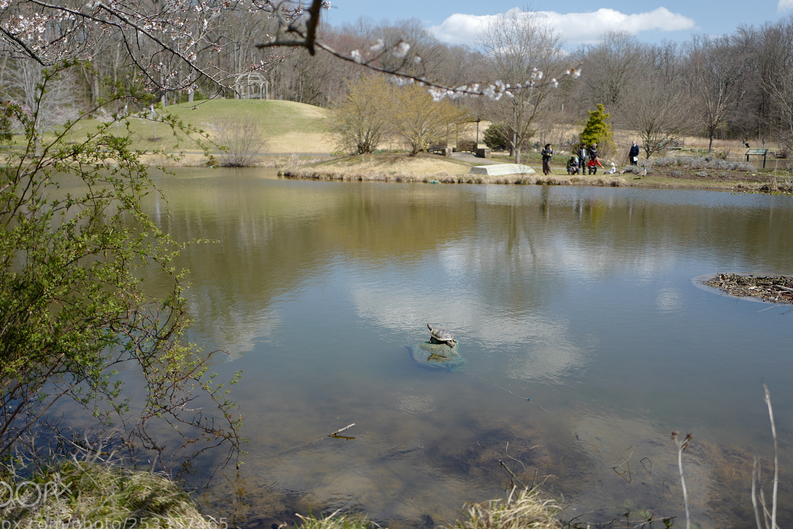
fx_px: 705
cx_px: 385
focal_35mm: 32
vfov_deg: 41.1
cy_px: 266
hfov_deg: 58.7
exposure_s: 1/4000
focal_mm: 28
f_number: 1.7
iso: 100
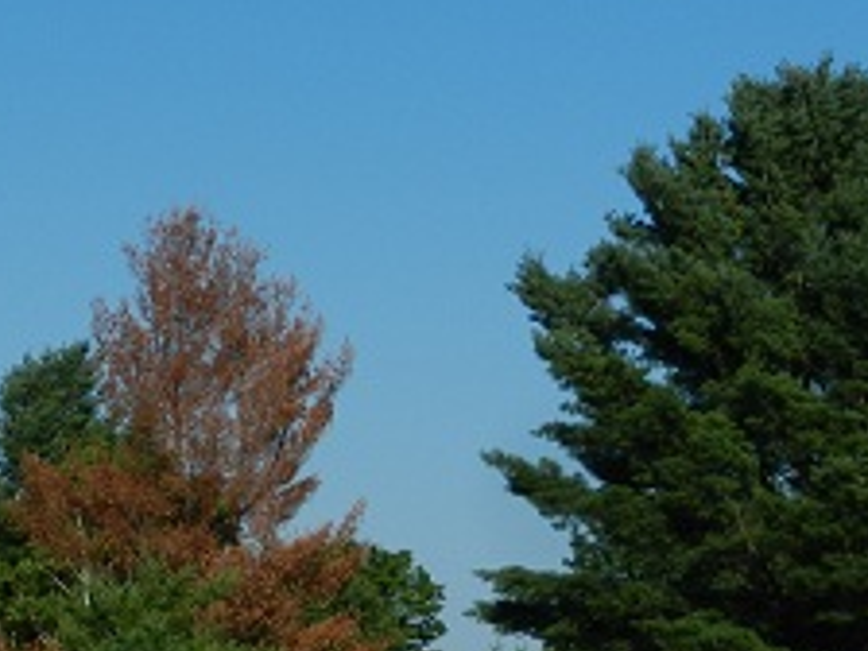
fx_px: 3561
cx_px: -8
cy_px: 364
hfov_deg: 13.7
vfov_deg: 10.4
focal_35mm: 142
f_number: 8.8
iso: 160
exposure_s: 1/500
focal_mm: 9.4
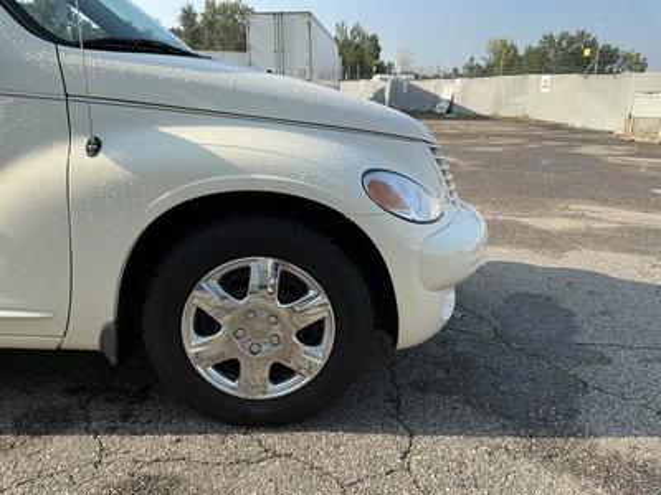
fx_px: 535
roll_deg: -0.3
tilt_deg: -15.4
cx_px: 330
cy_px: 248
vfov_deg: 49.7
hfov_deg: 63.4
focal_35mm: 28
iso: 25
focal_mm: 3
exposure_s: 1/816
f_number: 1.8
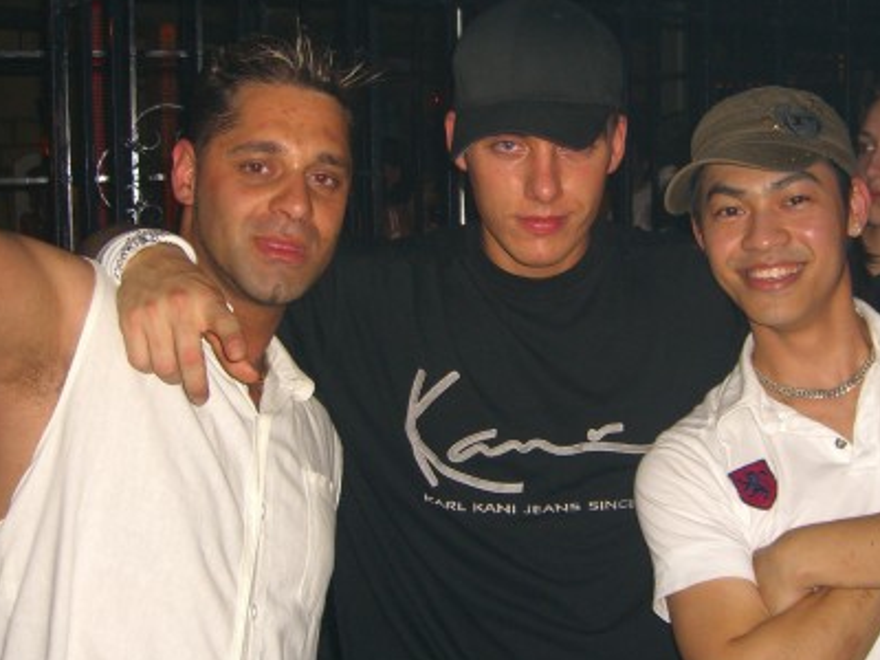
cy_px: 301
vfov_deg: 25.6
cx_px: 541
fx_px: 1449
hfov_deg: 33.6
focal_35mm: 57
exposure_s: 1/60
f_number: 2.8
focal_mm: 7.9
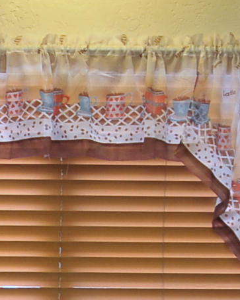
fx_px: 1652
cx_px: -157
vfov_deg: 10.1
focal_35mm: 186
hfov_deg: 8.1
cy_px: 415
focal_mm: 30
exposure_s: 1/30
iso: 500
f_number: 5.6
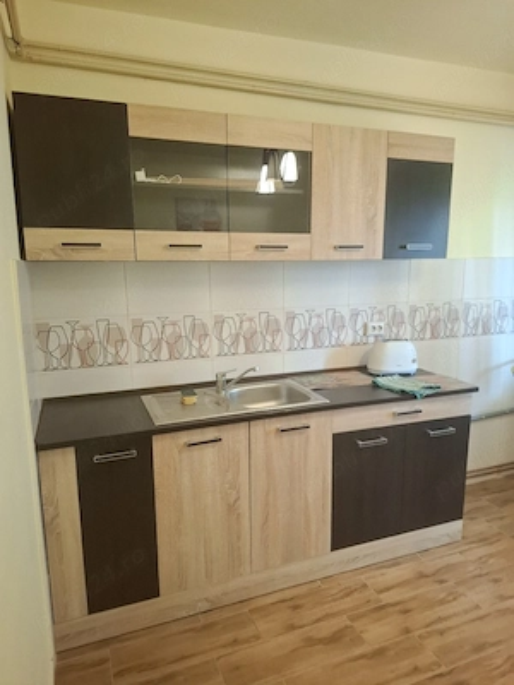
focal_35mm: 23
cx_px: 257
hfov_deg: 58.9
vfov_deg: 73.9
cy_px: 342
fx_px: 455
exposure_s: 1/33
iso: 400
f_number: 1.8
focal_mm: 5.54
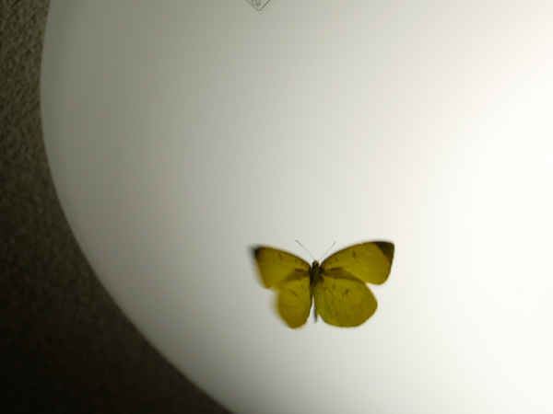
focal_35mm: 88
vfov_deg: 16.8
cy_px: 207
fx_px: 1406
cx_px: 276
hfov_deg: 22.3
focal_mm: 44
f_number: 6.3
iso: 200
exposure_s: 1/250
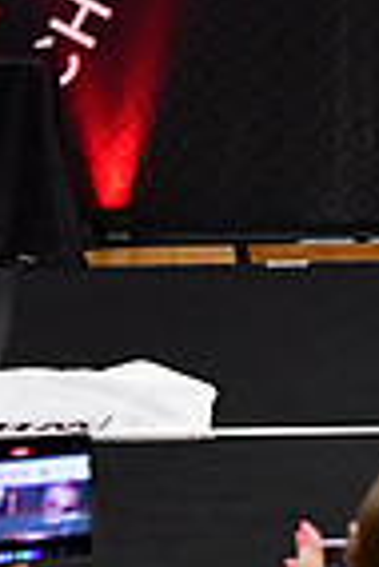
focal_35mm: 440
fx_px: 6931
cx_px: 1089
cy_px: -30
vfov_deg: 4.7
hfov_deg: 3.1
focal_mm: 72
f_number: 4
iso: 4000
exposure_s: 1/500
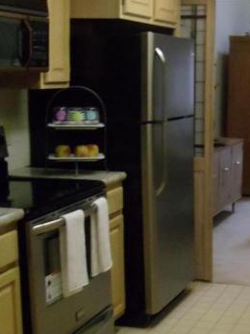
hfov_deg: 14.6
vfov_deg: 19.8
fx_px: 953
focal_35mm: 99
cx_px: 279
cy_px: 155
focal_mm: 6
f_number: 3.5
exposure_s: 1/80
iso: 800
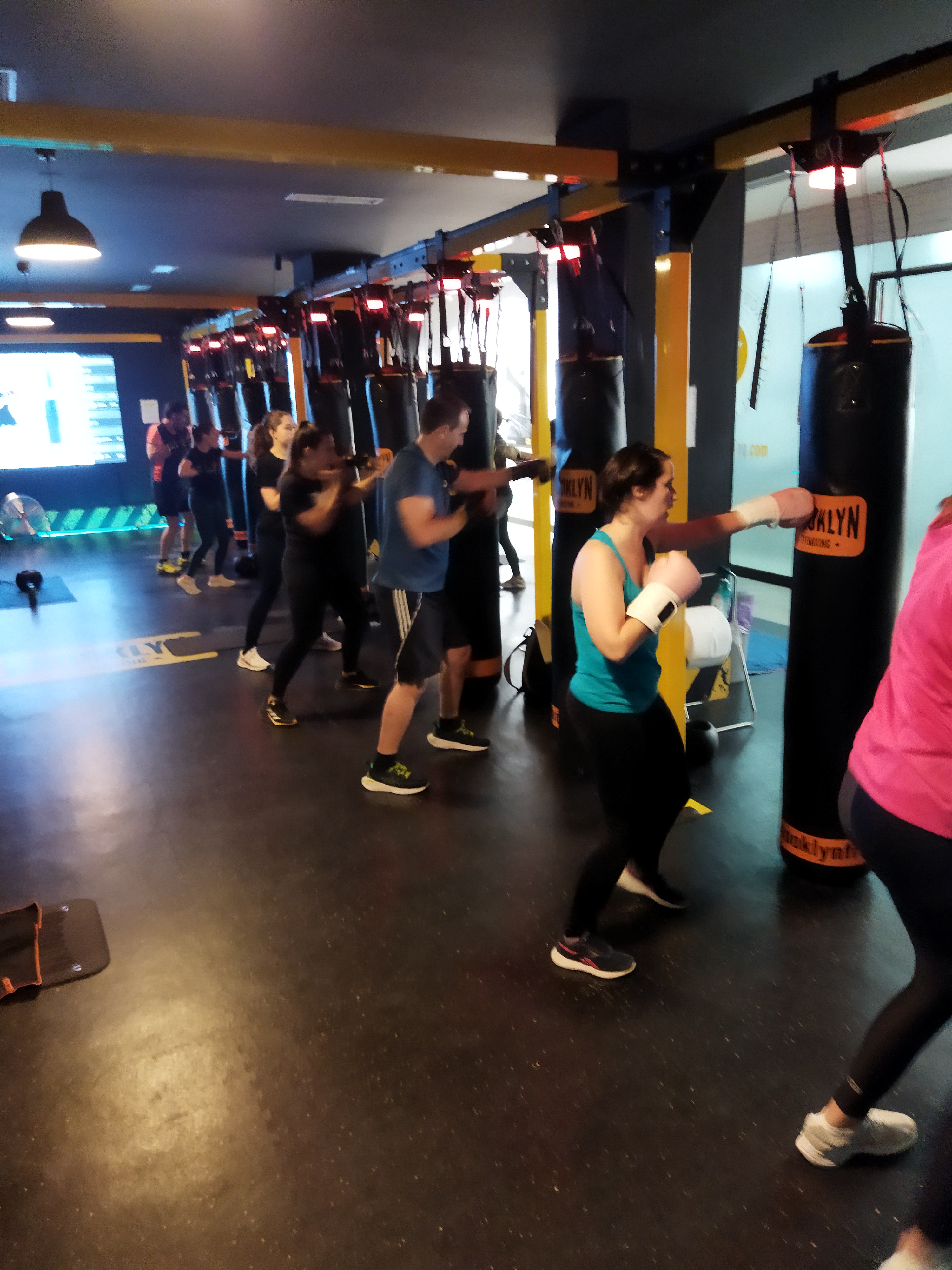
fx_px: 990
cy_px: 635
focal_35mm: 27
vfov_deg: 65.3
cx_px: 476
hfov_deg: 51.4
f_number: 1.79
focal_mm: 4.71
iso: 666
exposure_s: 1/20
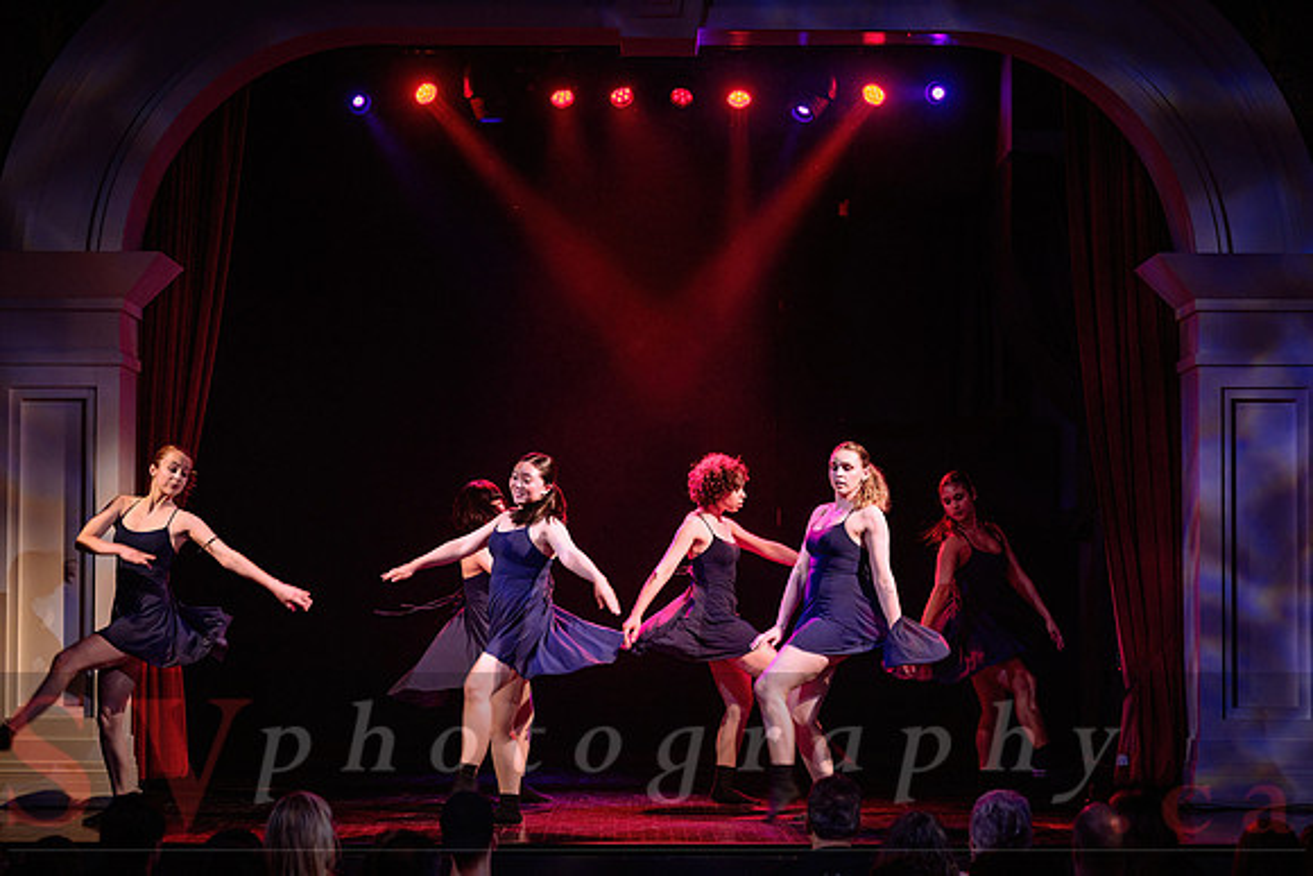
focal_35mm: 90
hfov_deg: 22.6
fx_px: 3284
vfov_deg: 15.2
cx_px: 678
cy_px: 431
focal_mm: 86
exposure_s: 1/200
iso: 1600
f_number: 2.8
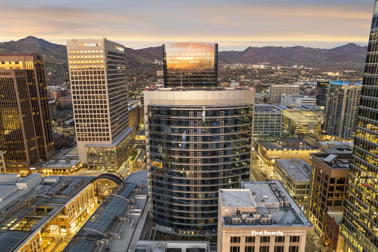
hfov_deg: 78.6
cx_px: 189
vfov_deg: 57.2
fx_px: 231
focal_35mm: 22
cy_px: 126
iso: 620
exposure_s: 1/8
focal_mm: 8.38
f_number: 2.8
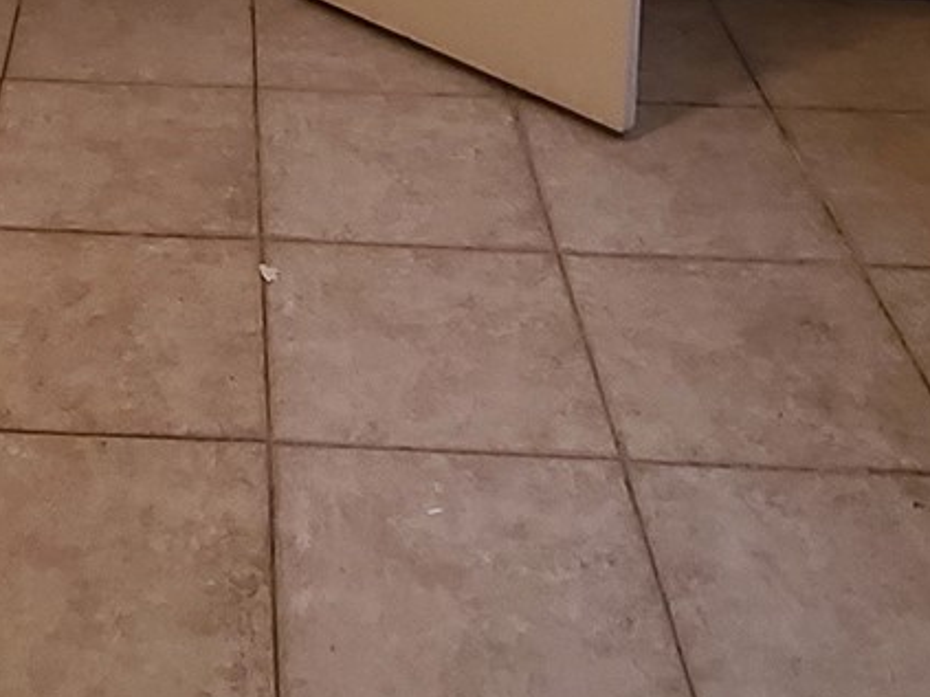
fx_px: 1692
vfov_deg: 16.9
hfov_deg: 29.9
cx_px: 167
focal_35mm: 63
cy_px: -717
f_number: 2.2
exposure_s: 1/60
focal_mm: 2.2
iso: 320
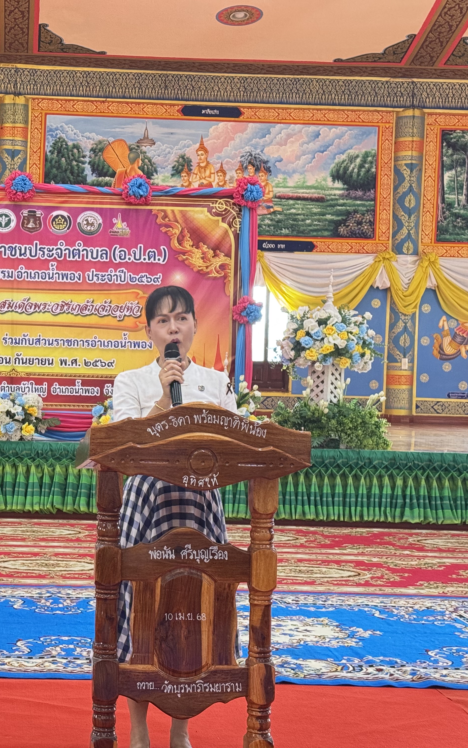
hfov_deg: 18.9
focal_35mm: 68
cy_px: 374
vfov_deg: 30.2
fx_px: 1387
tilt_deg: -1.4
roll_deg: -1.1
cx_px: 58
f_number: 1.78
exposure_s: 1/33
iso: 320
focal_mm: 6.76
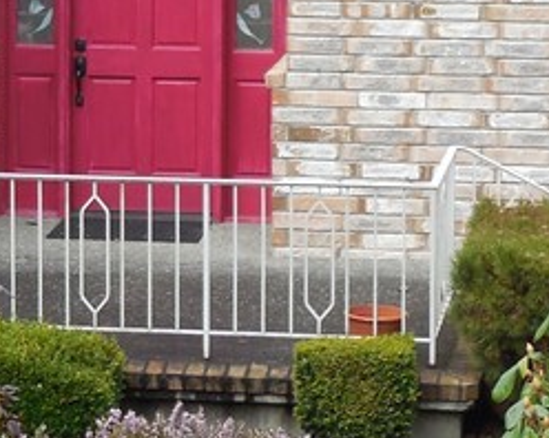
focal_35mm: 214
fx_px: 3474
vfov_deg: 7.1
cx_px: 60
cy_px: -161
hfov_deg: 9.0
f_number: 4
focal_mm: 9.4
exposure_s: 1/200
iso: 125
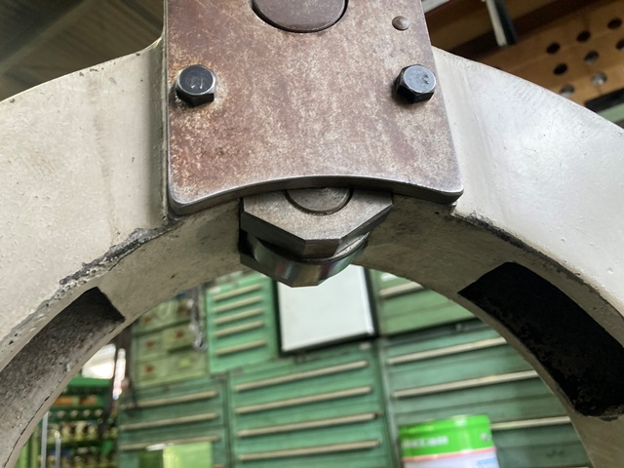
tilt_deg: +20.1
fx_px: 505
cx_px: 312
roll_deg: +5.7
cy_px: 234
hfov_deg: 63.4
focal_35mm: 28
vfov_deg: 49.7
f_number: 1.8
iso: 80
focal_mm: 3.99
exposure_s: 1/66
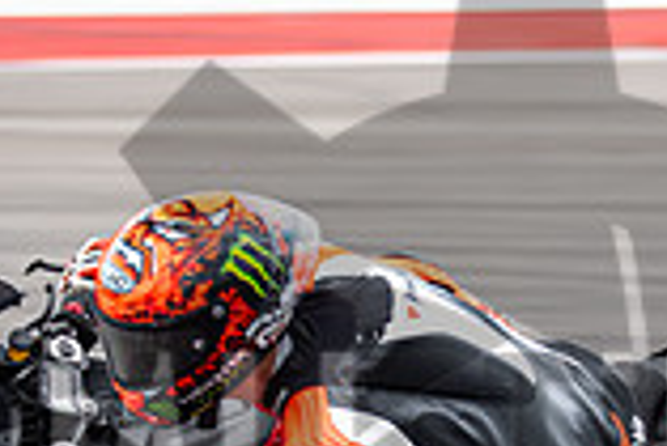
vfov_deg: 1.8
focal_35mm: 777
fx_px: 14409
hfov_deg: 2.7
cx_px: 531
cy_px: 474
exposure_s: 1/250
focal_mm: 140
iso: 160
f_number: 2.8
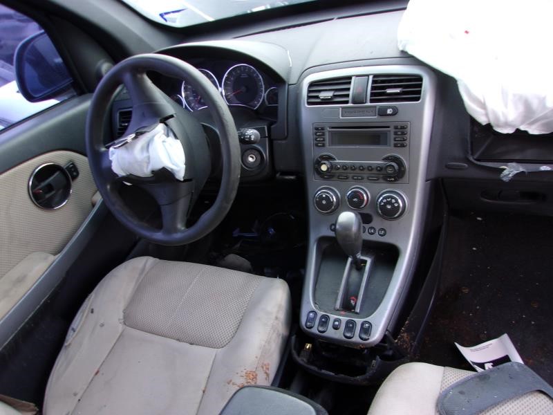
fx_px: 431
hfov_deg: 65.3
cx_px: 276
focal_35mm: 27
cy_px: 208
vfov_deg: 51.4
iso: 80
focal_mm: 4.9
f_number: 3
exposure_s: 1/38
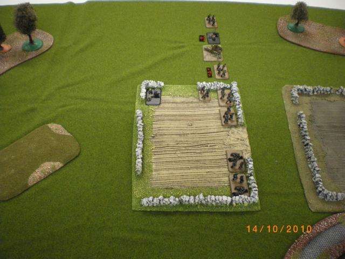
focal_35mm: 36
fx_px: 359
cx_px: 172
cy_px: 130
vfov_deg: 39.7
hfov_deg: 51.4
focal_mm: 6.3
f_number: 3.1
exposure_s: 1/50
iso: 500
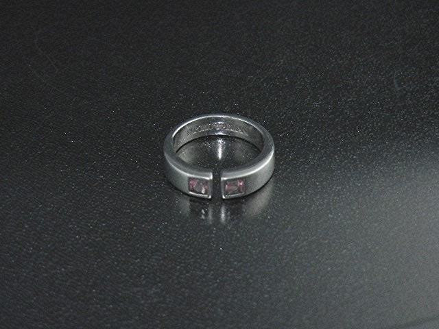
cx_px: 220
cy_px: 164
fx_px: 862
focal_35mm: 68
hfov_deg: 28.6
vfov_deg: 21.6
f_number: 8.2
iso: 800
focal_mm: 12.2
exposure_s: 1/30
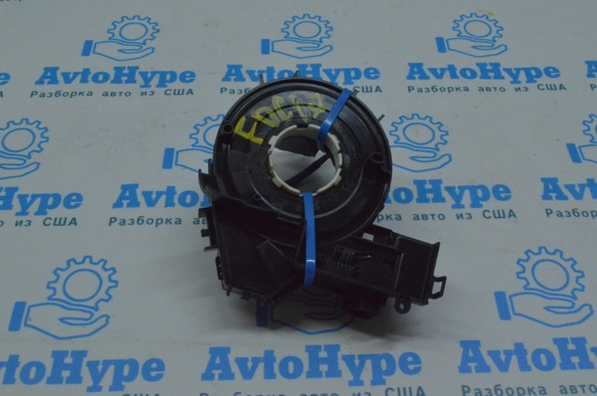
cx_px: 298
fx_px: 696
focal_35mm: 42
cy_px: 198
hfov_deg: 46.5
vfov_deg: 31.8
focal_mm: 28
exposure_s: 1/80
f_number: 29
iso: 5000
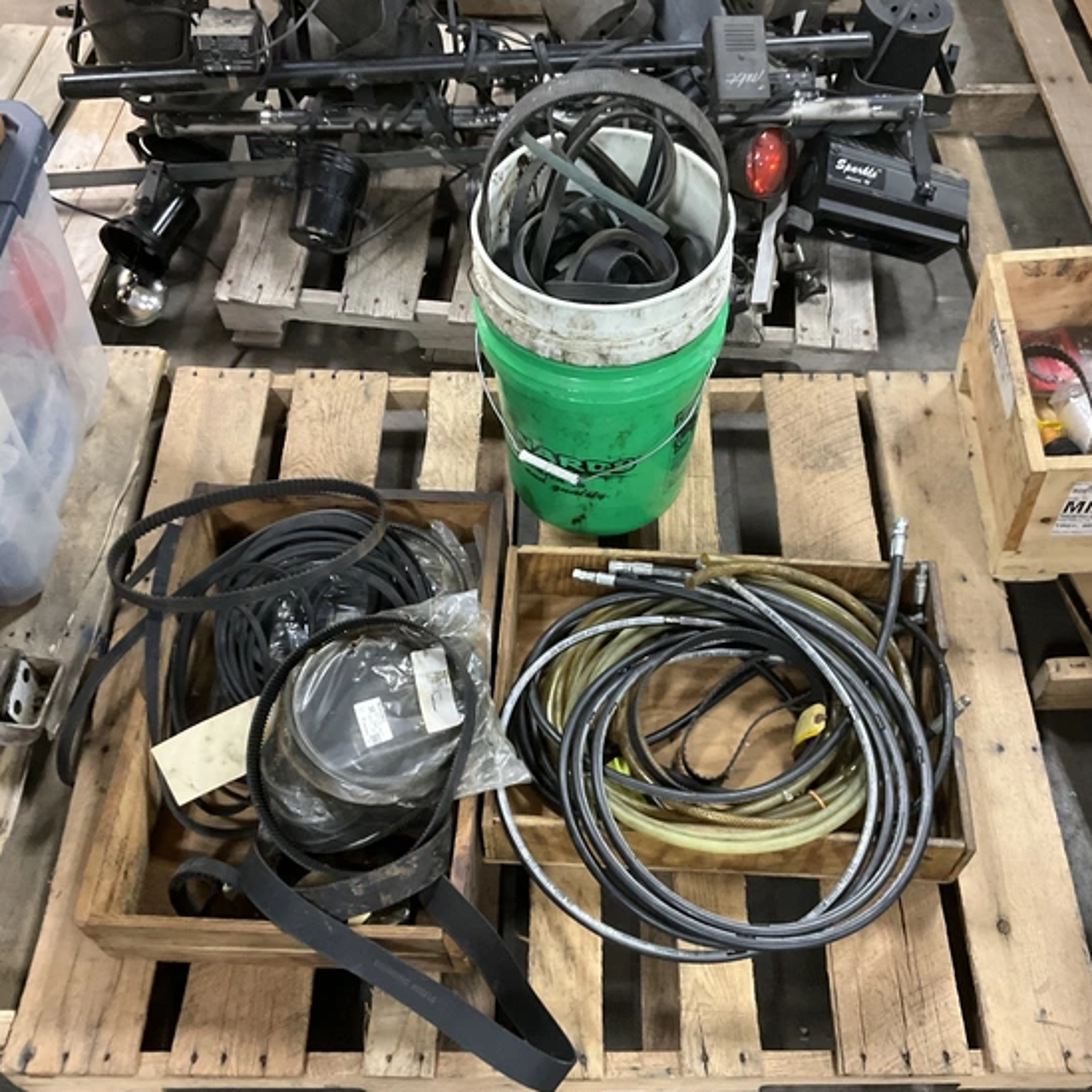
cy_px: 536
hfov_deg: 47.2
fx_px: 1249
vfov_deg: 47.2
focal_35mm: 35
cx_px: 589
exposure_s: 1/40
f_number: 1.8
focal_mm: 3
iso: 320
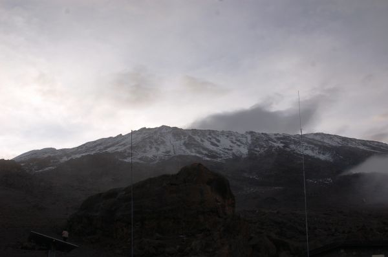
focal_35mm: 42
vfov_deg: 31.7
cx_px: 194
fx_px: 452
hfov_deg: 46.5
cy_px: 128
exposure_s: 1/200
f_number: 7.1
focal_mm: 28
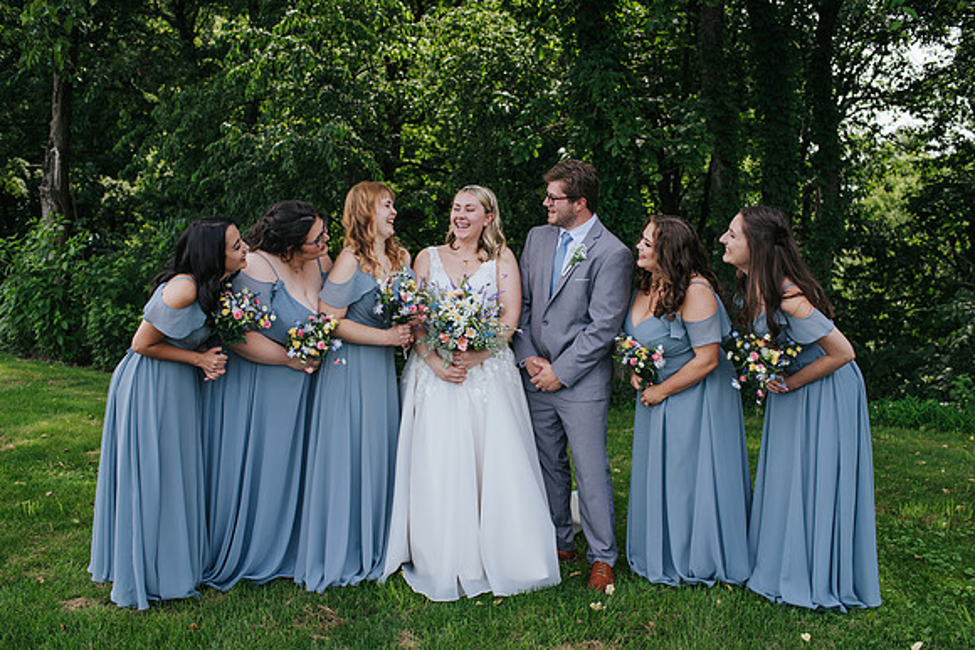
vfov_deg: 37.4
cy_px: 329
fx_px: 960
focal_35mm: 35
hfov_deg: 53.9
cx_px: 481
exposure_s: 1/500
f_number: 3.2
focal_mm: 35
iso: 125
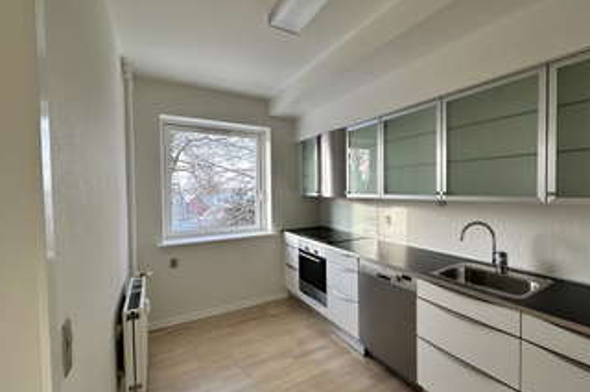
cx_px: 335
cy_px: 197
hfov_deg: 92.8
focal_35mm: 17
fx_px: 278
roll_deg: +0.3
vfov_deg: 70.4
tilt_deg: -1.7
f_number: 2.2
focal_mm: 2.22
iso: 40
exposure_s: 1/159
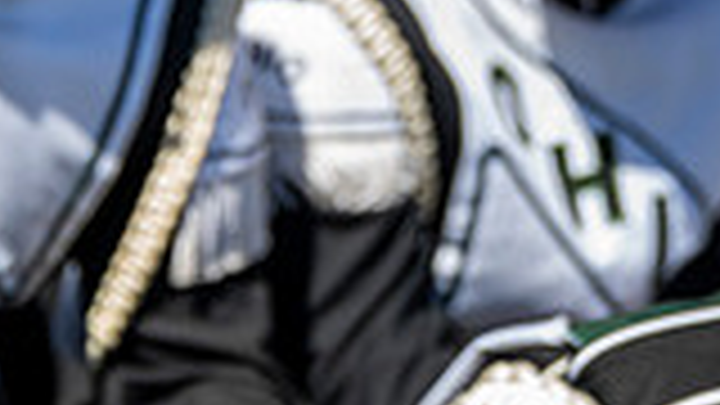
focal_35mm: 91
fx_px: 1737
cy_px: 704
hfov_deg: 21.6
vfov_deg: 12.3
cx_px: -158
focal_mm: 24
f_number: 4.5
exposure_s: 1/250
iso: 40
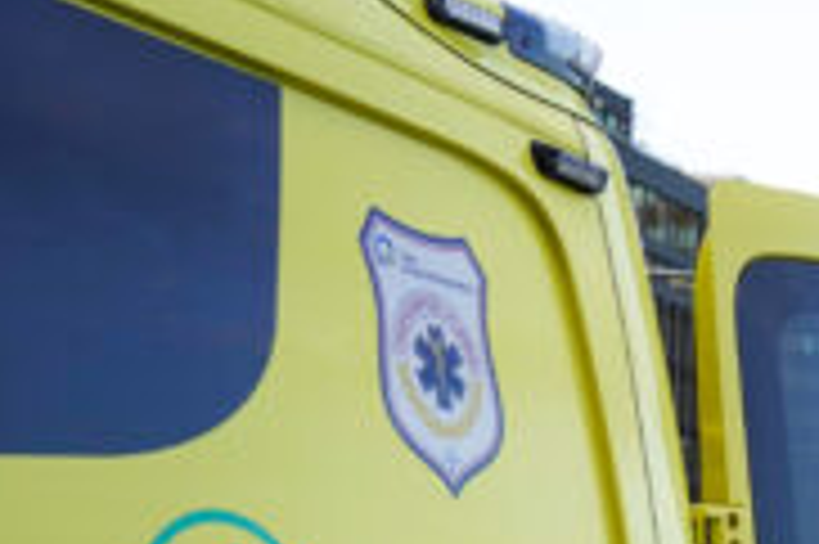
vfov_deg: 12.8
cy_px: 746
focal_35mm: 103
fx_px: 2341
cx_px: 1267
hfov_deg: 17.6
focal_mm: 29
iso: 320
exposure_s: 1/200
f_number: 4
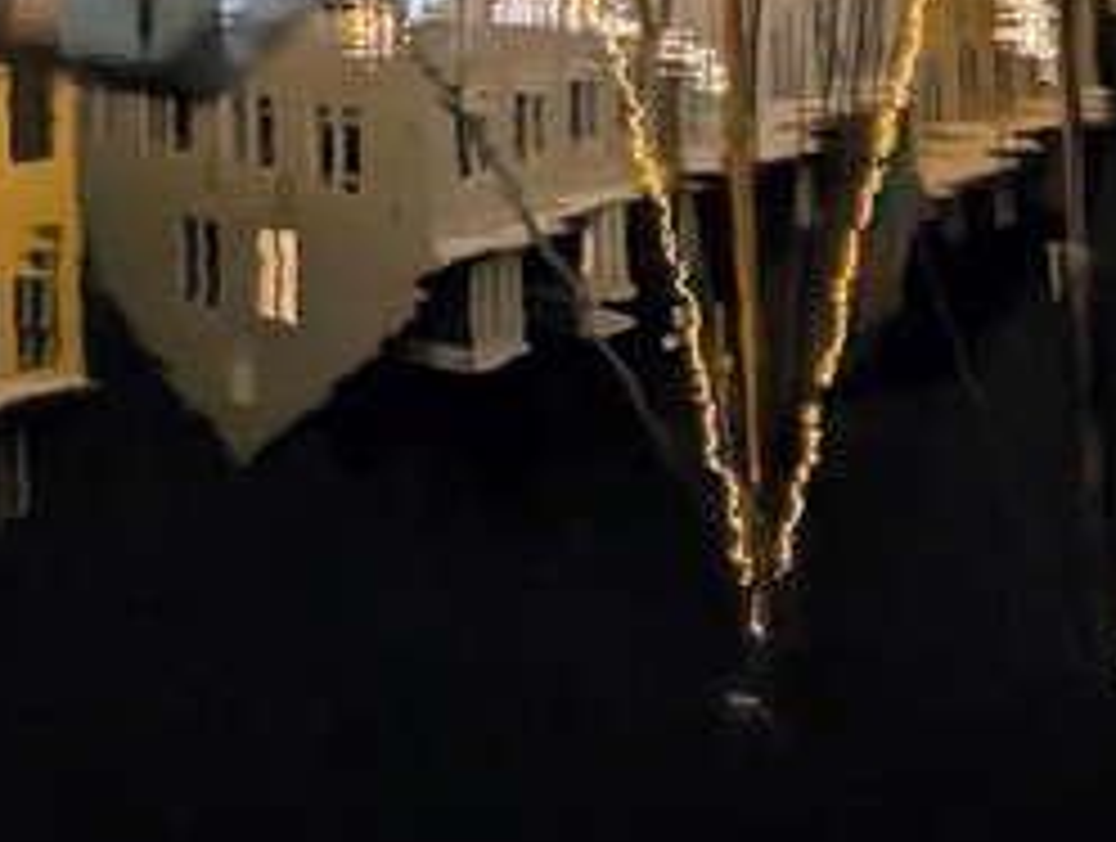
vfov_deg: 9.0
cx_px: -428
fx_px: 4974
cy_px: -995
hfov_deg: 12.3
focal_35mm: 154
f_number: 1.68
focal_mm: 6.9
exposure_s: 1/16.7
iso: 197
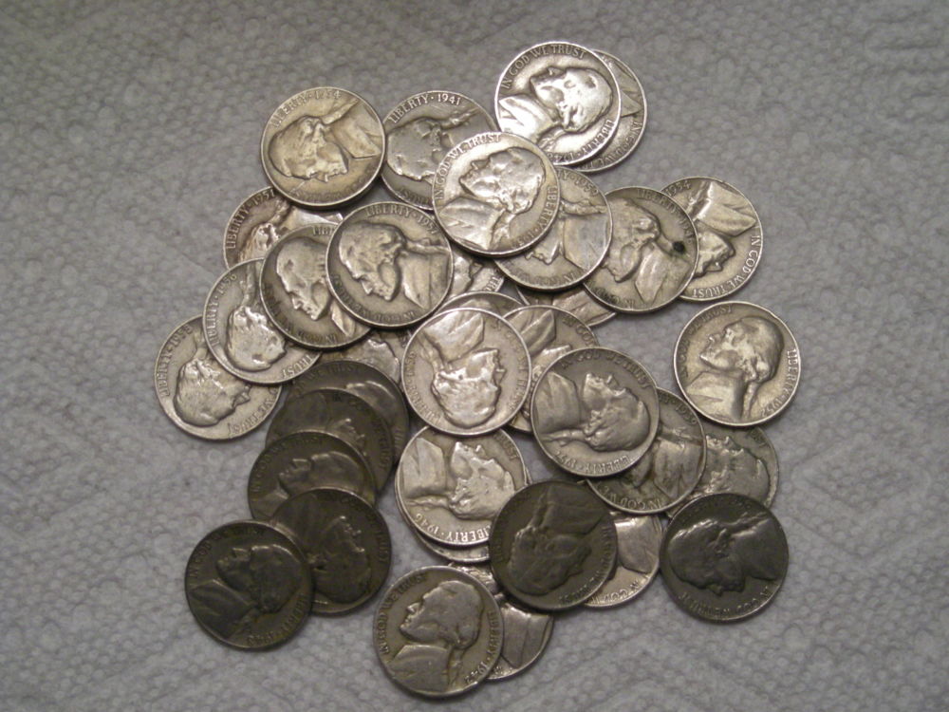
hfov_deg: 25.7
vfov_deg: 19.4
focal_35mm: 76
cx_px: 474
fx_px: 2084
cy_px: 356
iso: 228
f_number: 3.9
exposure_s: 1/52.8
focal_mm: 12.3
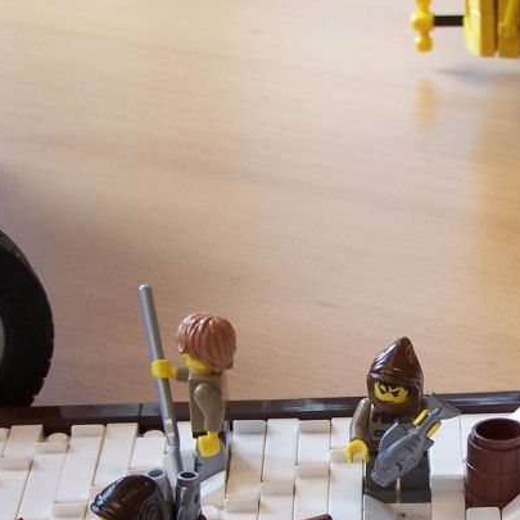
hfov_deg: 13.1
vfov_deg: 13.1
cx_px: 466
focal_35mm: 132
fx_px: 2243
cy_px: 429
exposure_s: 1/15
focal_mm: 9.8
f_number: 3.1
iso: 80
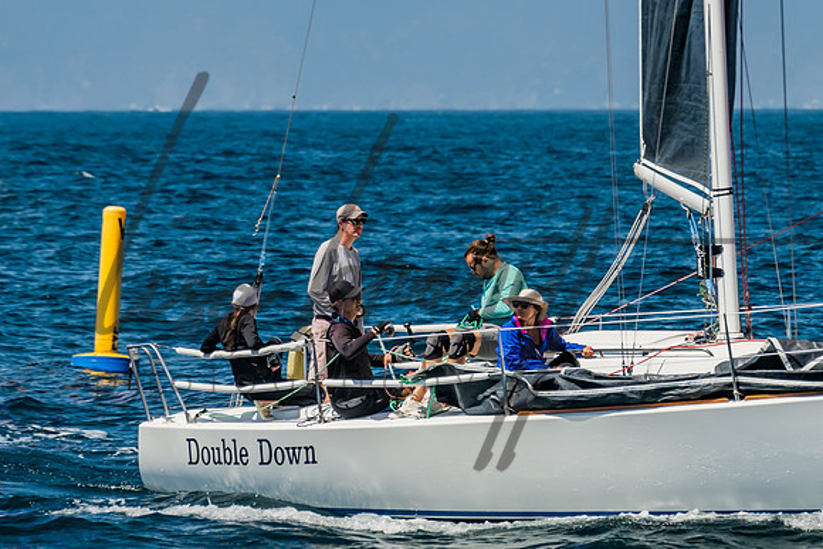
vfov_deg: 3.1
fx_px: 10112
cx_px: 363
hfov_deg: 4.7
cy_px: 78
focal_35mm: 442
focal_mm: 190
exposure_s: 1/400
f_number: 6.3
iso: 160
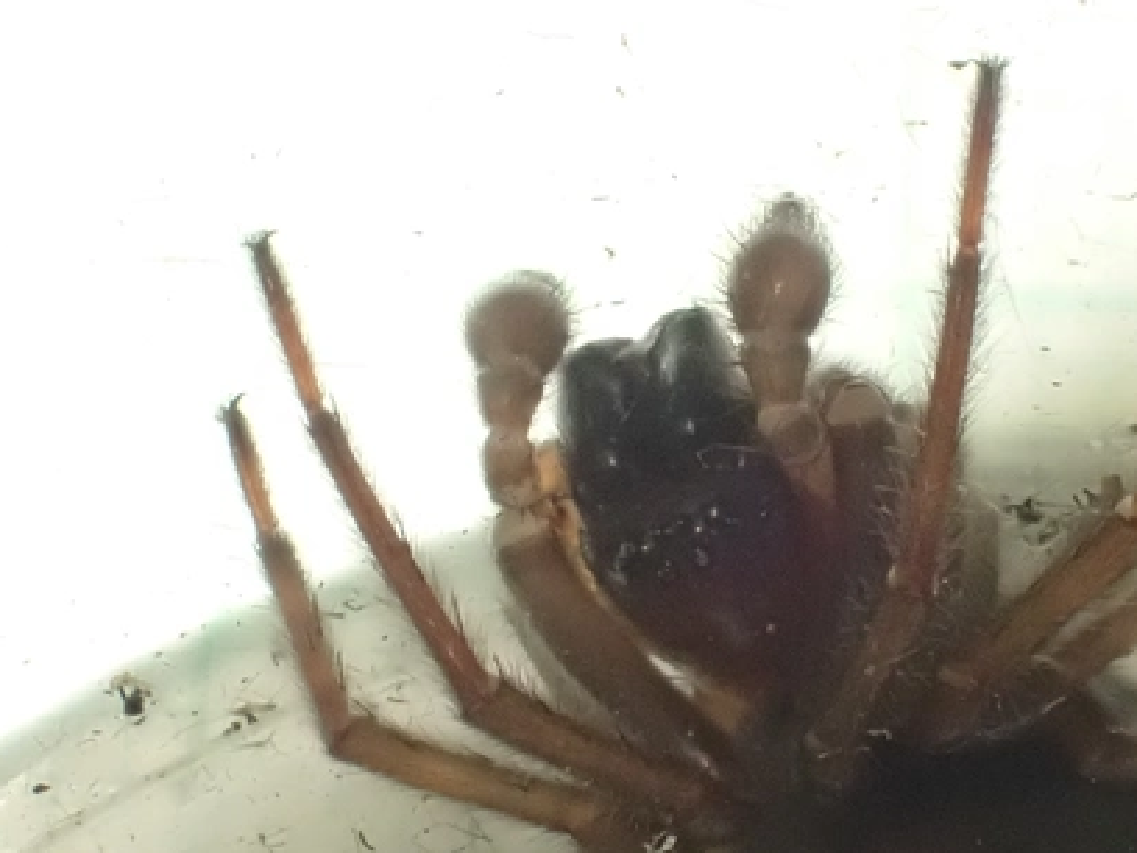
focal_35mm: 157
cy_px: 535
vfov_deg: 9.4
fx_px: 5157
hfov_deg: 12.6
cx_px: 755
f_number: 6.3
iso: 1600
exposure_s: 1/30
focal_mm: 18
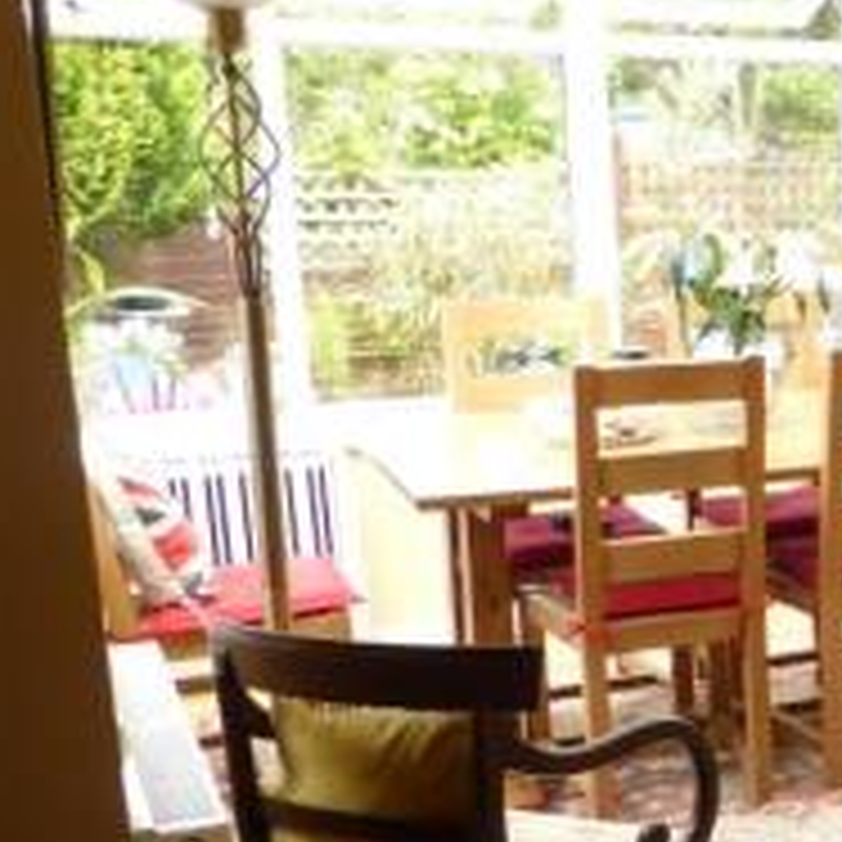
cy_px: 534
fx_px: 1816
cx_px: 1286
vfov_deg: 26.0
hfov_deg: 21.6
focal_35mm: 66
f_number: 3.3
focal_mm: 4.3
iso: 100
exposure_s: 1/100
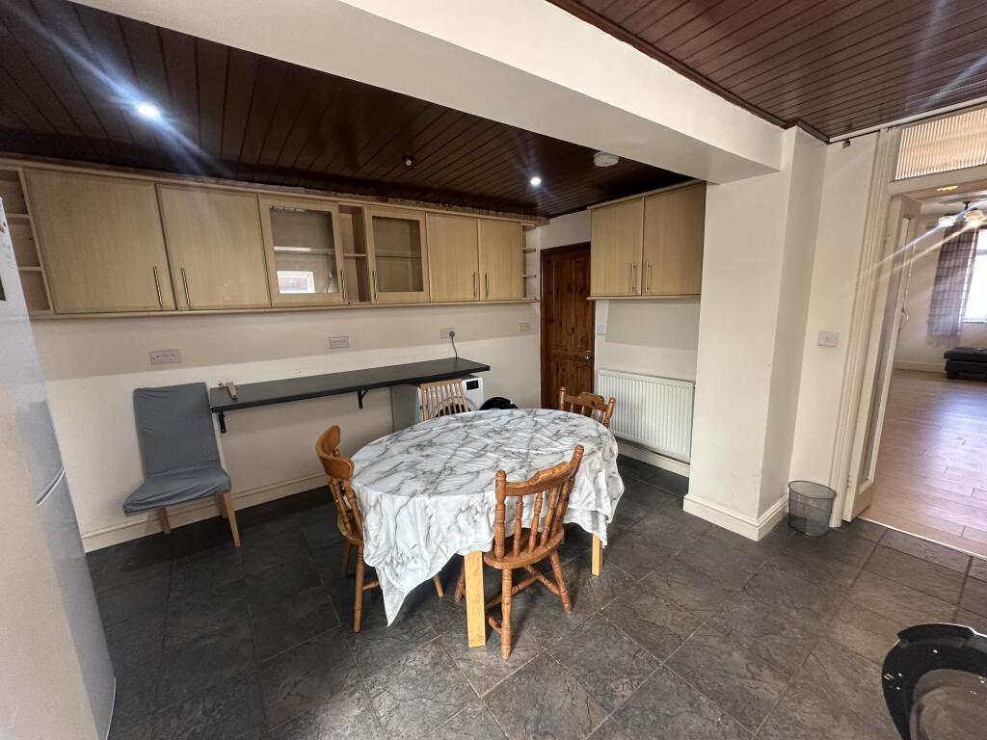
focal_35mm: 14
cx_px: 494
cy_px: 370
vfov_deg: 85.7
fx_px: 399
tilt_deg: -9.4
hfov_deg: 102.1
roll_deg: +1.3
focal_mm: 2.22
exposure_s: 1/99
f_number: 2.2
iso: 250
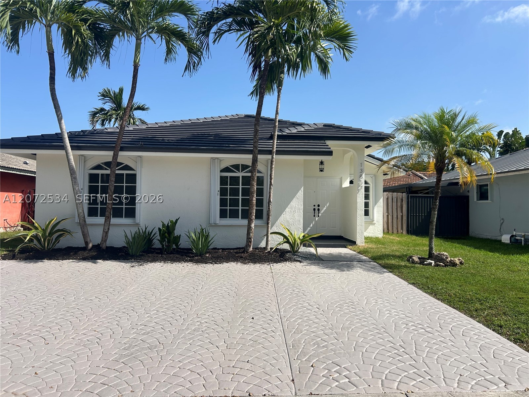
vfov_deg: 53.1
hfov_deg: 67.3
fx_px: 397
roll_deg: +1.2
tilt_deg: +2.1
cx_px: 264
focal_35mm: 26
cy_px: 198
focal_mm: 5.7
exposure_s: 1/4630
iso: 50
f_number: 1.5
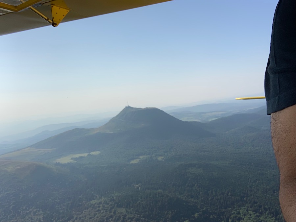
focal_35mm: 32
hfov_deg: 56.8
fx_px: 274
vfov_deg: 44.2
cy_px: 111
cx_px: 148
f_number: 2.2
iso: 20
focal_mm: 2.87
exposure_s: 1/1965
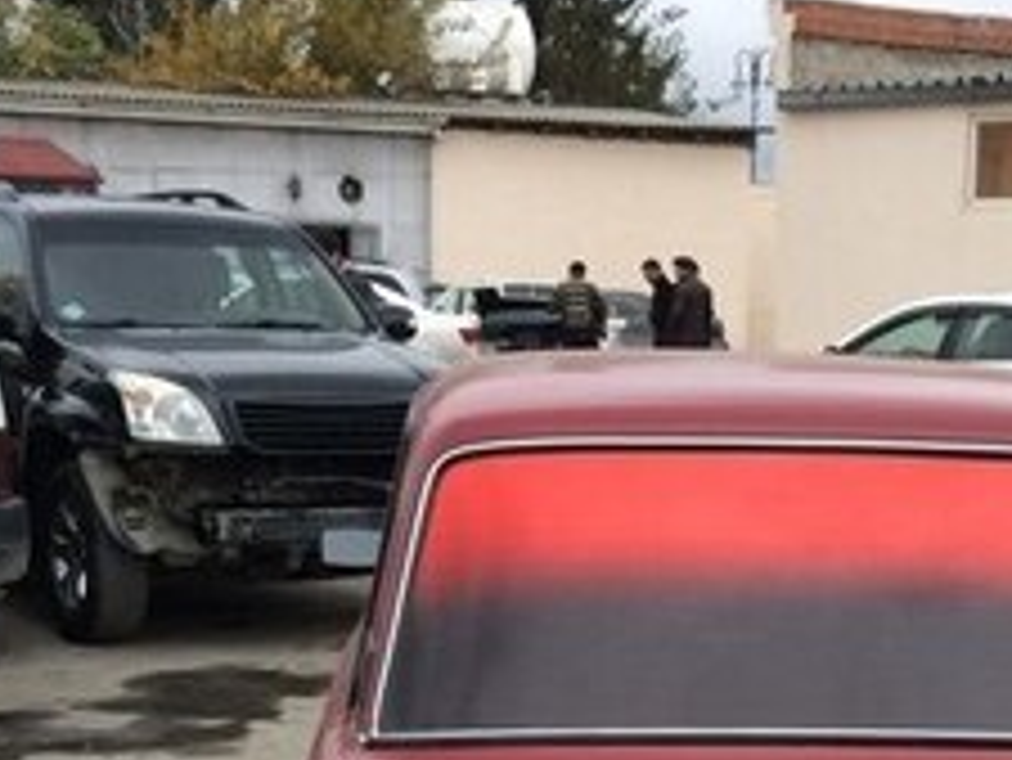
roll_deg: +0.7
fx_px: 2486
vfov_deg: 16.5
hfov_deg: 22.8
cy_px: 974
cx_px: 742
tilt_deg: -17.0
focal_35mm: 85
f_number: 2.2
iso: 40
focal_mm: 4.15
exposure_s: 1/33
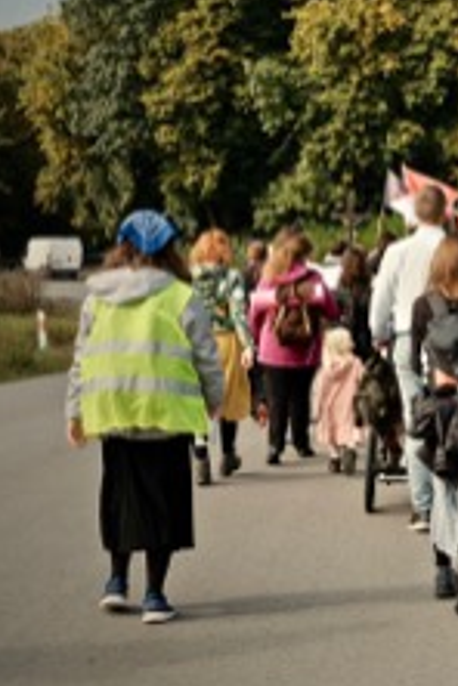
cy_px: 222
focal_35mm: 106
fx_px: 2023
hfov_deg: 12.2
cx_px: 712
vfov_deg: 19.2
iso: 400
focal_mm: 32.9
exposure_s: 1/680
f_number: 5.6
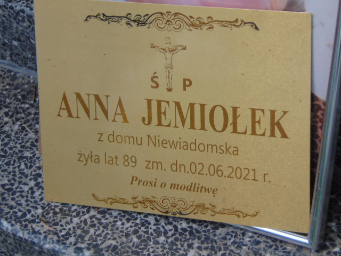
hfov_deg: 14.8
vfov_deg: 11.1
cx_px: 170
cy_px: 128
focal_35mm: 133
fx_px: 1310
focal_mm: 23.9
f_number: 4
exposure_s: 1/640
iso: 80
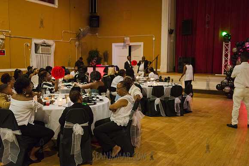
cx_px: 124
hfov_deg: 54.4
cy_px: 83
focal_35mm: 35
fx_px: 242
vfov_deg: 37.9
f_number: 2.8
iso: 4000
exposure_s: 1/125
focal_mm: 35
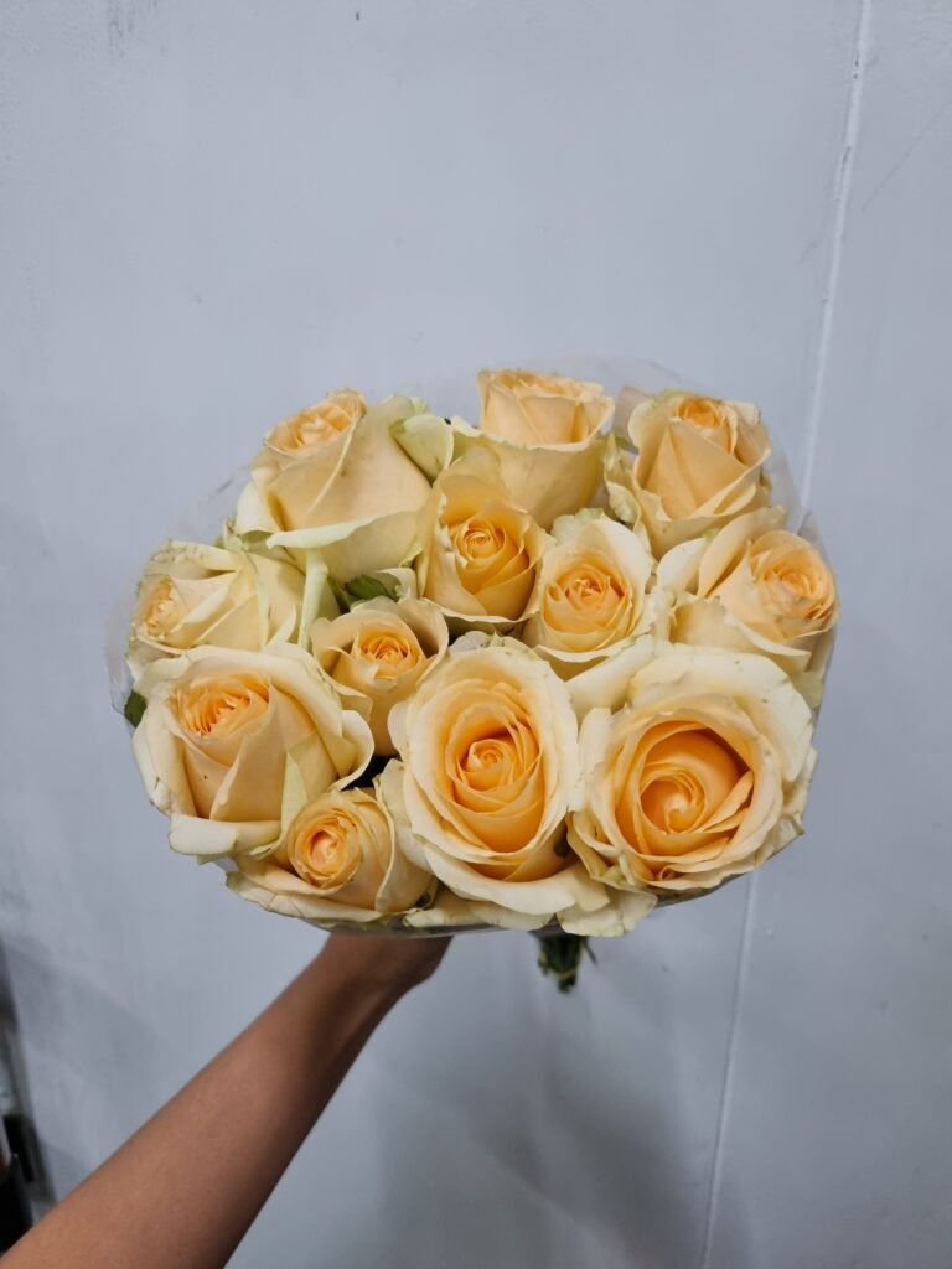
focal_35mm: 26
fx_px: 953
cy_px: 634
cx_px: 476
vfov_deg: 67.3
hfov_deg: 53.1
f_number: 1.8
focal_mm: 5.4
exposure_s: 1/120
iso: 250
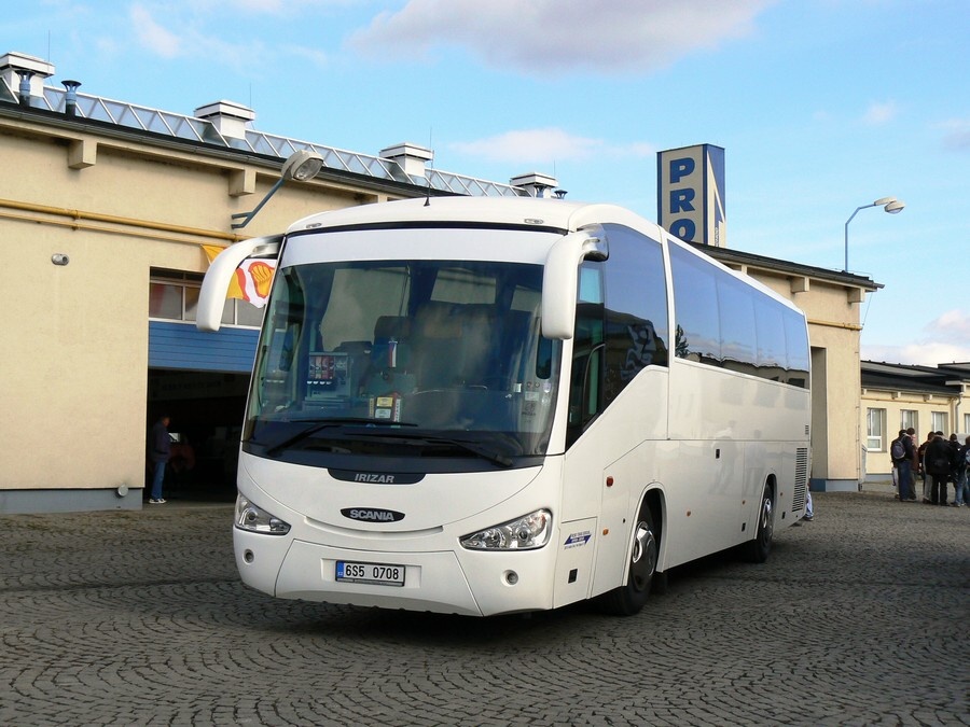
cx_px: 485
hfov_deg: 37.5
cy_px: 364
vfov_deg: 28.6
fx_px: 1429
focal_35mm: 51
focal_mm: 8.4
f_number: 4
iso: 100
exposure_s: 1/800
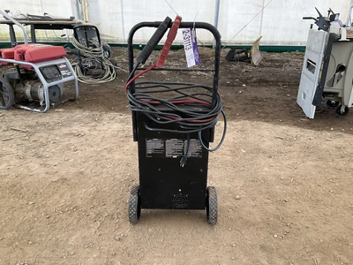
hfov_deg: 61.7
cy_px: 132
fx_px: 296
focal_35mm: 29
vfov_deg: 48.2
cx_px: 176
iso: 64
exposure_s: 1/122
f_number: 1.8
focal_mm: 3
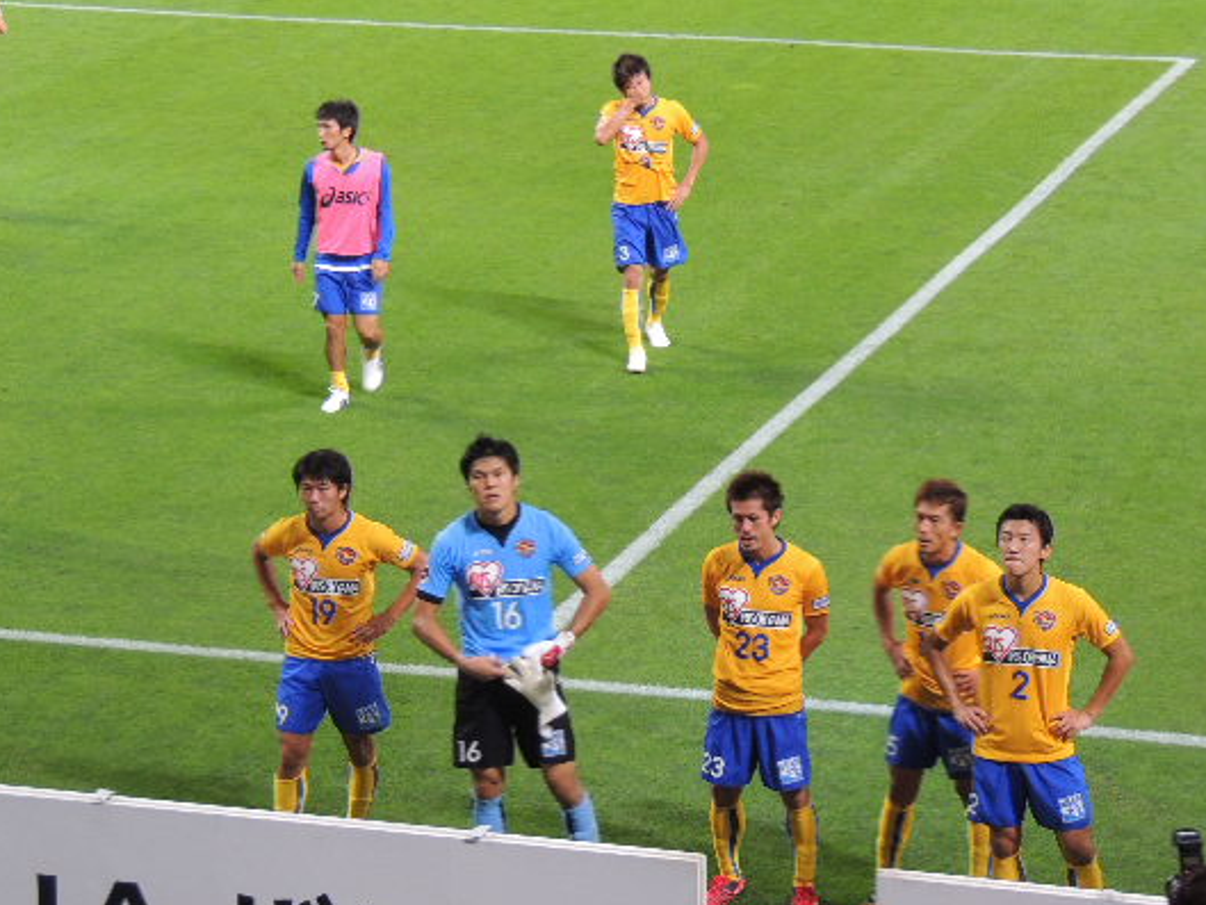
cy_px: 456
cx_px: 684
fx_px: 4426
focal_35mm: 127
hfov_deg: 15.5
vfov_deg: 11.7
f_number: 4.2
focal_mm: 18.7
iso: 400
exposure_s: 1/40
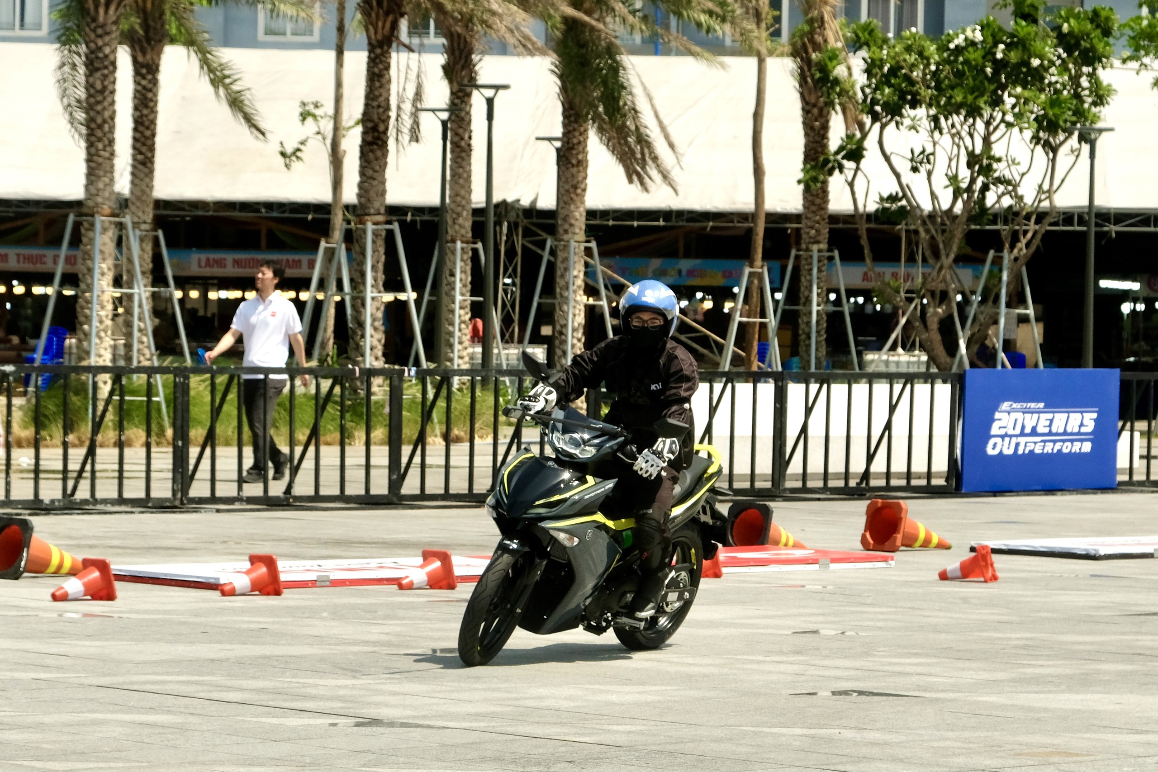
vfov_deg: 16.5
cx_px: 579
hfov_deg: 24.5
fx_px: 2670
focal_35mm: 83
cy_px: 386
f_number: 8
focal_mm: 55
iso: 800
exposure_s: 1/2000
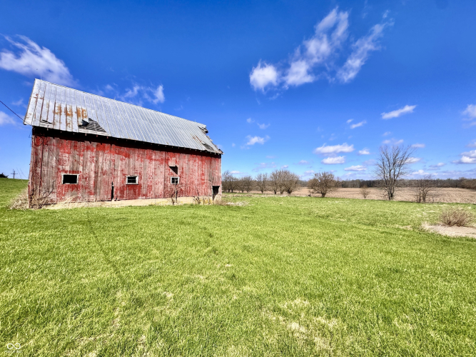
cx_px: 238
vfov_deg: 85.7
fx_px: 192
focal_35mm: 14
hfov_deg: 102.1
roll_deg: +0.0
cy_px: 178
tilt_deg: +1.3
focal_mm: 2.22
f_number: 2.2
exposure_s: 1/2494
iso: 50
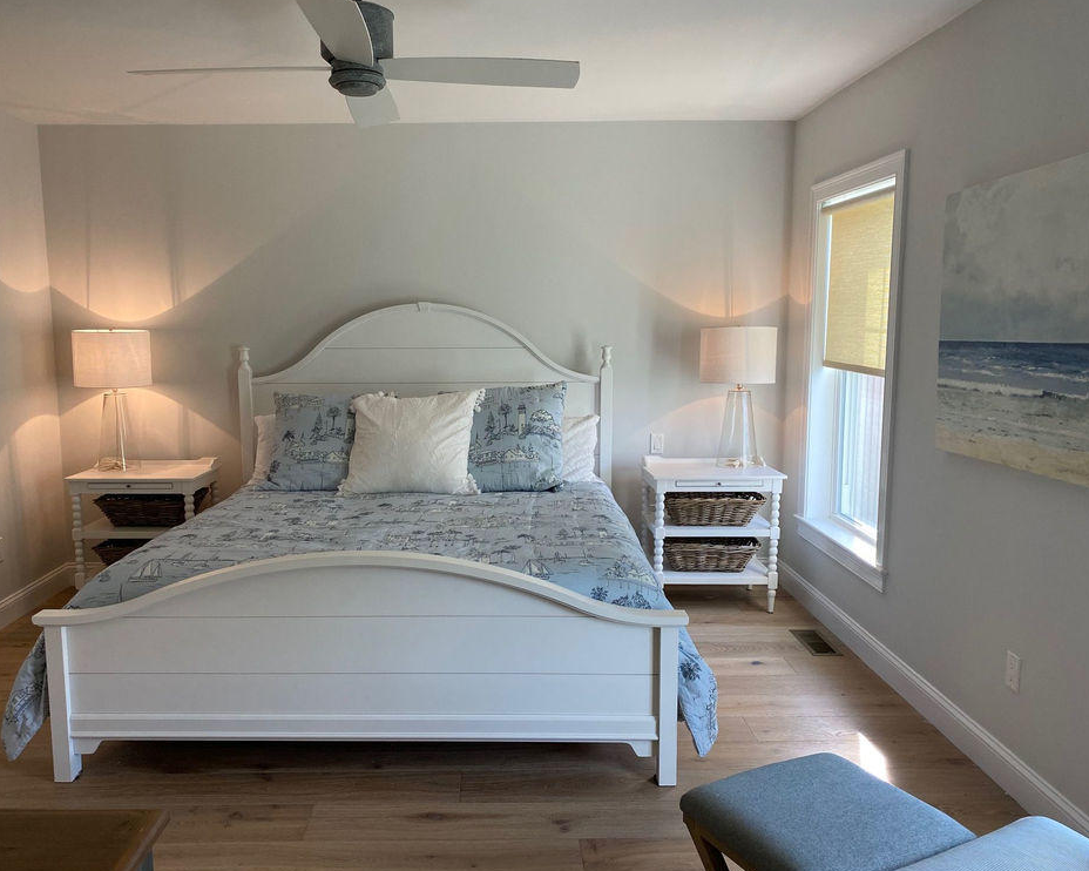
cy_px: 445
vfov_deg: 51.5
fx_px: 902
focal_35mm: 28
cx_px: 494
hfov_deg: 62.1
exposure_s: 1/120
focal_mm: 4.25
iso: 125
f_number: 1.8
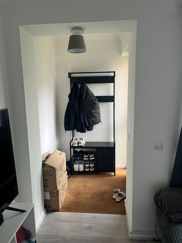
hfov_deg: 53.1
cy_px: 122
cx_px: 91
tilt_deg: -11.0
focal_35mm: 26
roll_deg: +1.8
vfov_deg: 67.3
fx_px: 182
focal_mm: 5.1
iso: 125
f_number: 1.6
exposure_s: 1/74
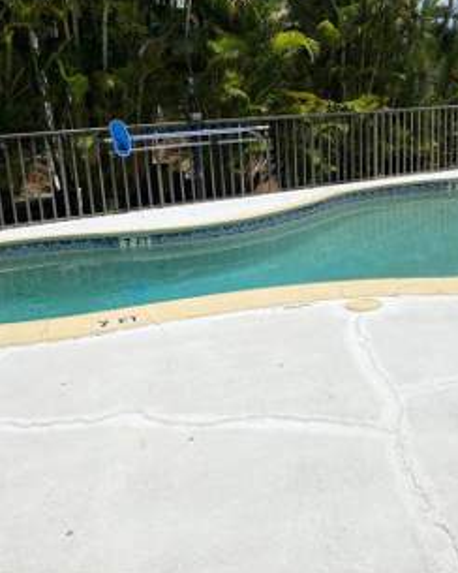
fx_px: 678
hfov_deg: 36.7
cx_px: 328
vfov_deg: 45.8
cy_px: 271
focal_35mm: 40
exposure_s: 1/9615
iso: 32
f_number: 1.8
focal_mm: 4.25
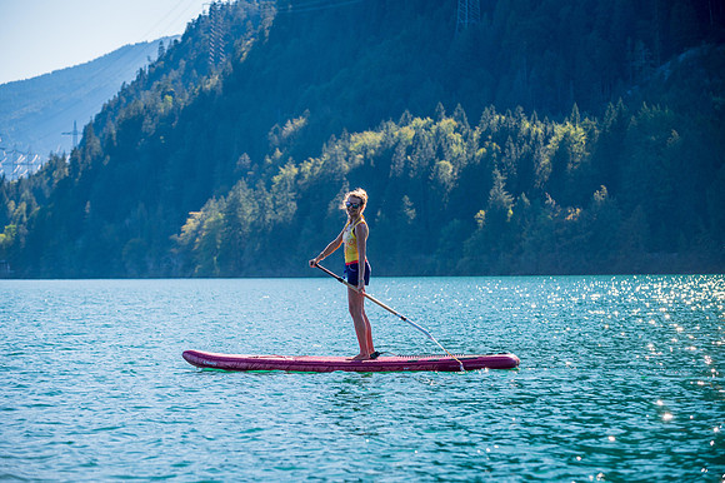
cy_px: 242
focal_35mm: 116
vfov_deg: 11.8
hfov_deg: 17.7
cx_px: 362
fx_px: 2335
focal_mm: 116
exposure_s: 1/500
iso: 250
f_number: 5.6
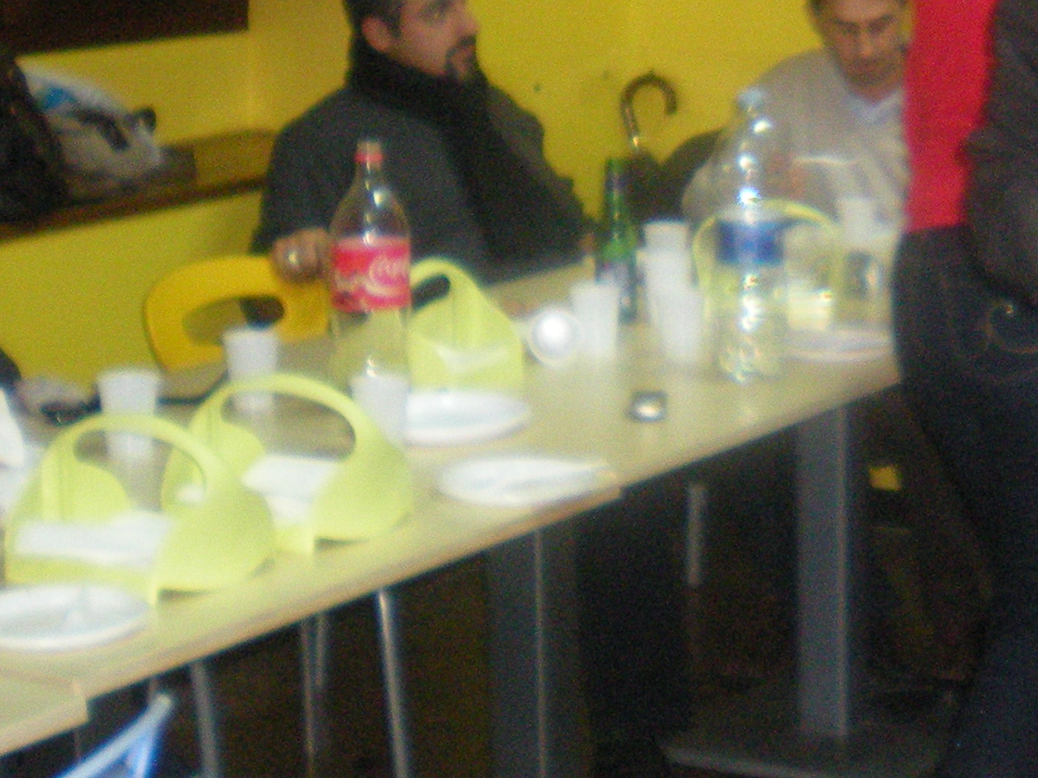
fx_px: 2668
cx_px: 1130
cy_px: 22
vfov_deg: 16.3
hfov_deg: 21.0
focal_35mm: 89
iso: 389
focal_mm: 6.3
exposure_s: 1/60
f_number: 3.1
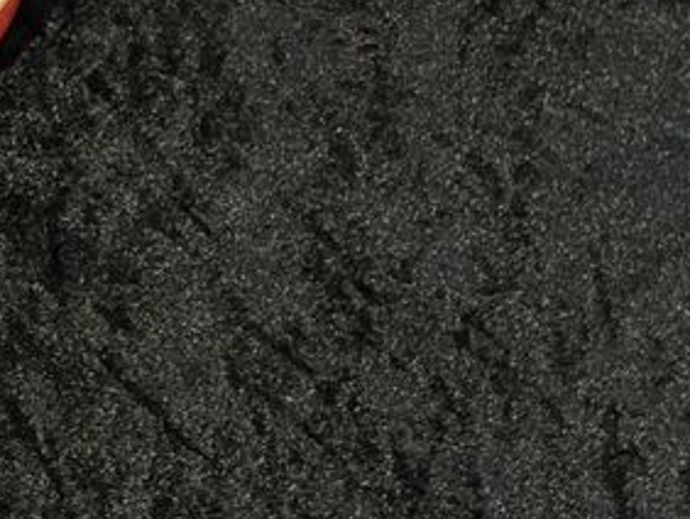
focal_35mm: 236
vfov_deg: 6.2
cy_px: -247
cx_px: -193
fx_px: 4708
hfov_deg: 8.3
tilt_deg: -64.6
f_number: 1.6
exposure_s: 1/60
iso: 100
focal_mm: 5.96
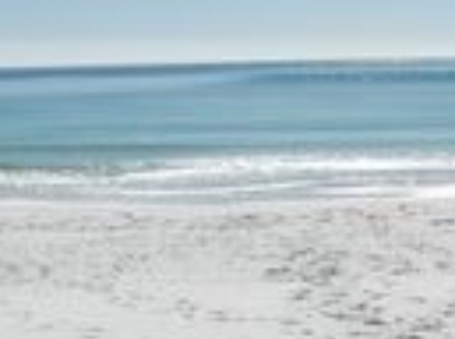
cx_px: 617
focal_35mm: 103
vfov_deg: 14.1
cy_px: 314
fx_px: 1350
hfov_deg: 17.7
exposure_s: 1/1000
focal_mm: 6
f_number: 5.6
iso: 64
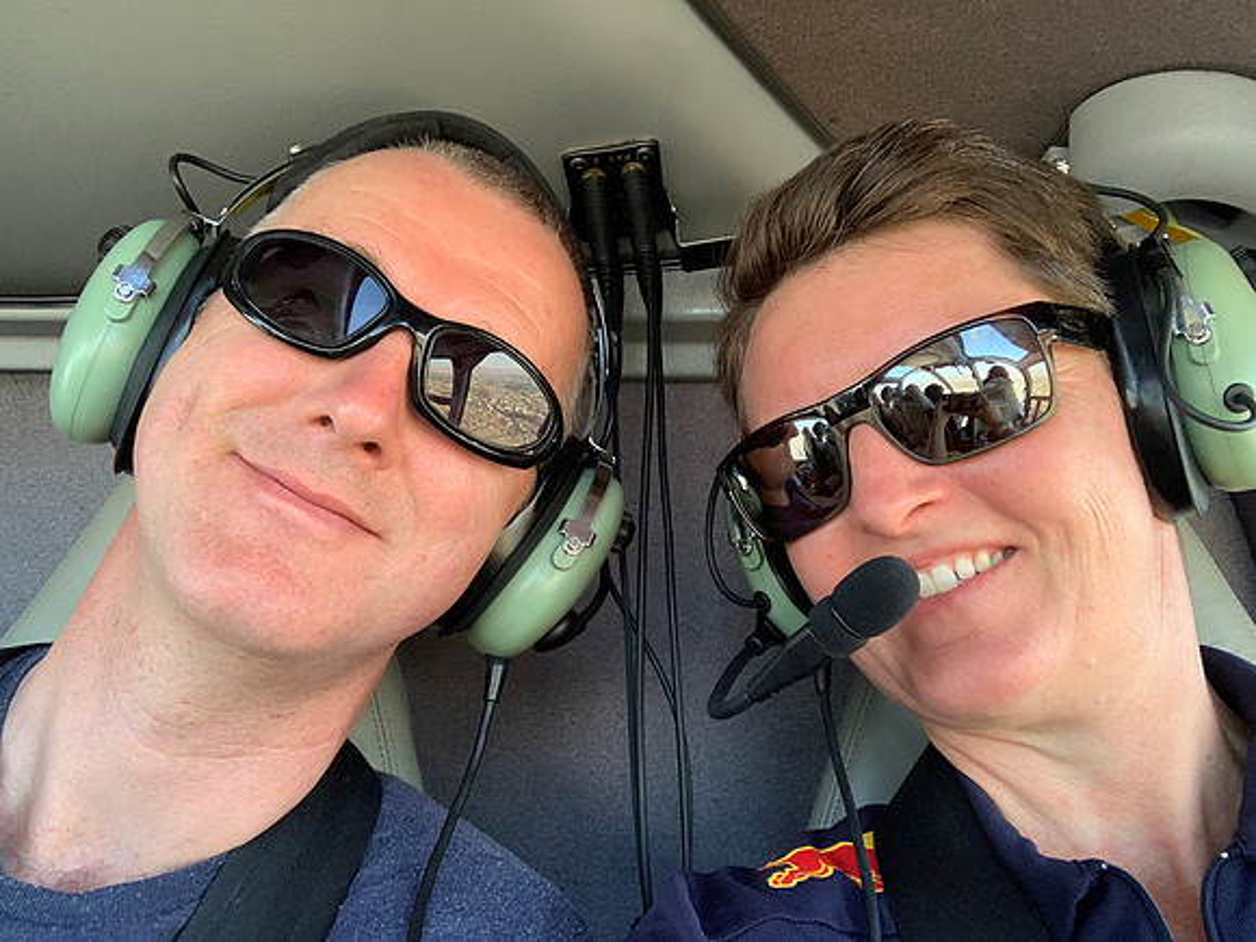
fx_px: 1161
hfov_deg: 56.8
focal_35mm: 32
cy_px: 471
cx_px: 628
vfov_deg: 44.2
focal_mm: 2.87
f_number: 2.2
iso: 64
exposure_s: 1/90
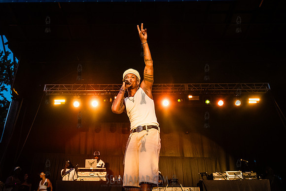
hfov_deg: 61.3
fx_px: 241
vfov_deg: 43.1
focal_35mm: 30
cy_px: 95
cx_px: 139
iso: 4000
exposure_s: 1/800
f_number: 3.5
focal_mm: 29
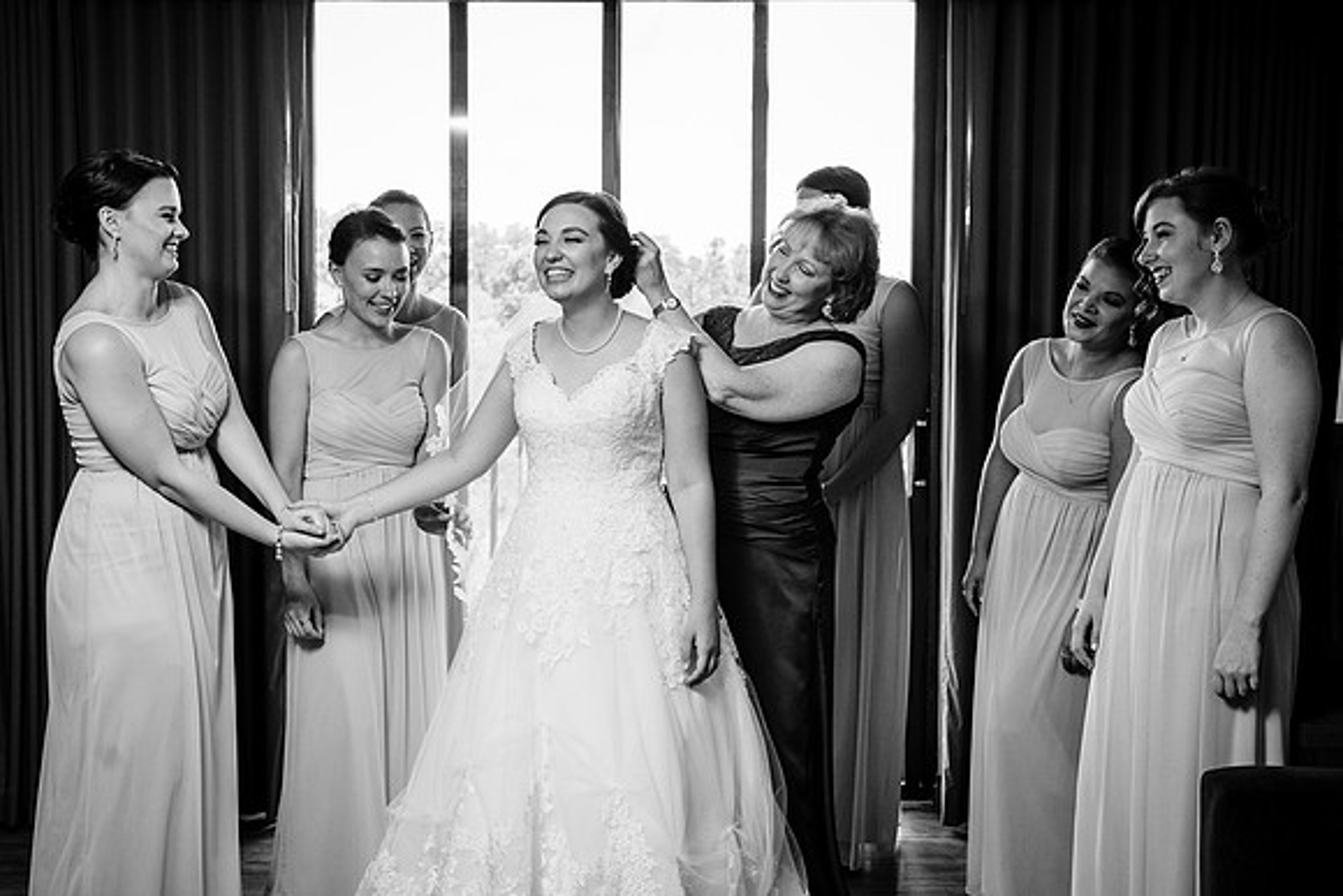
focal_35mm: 41
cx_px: 640
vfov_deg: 32.9
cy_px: 409
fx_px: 1516
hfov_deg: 47.8
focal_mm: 37
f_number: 5.6
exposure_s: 1/200
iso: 1000
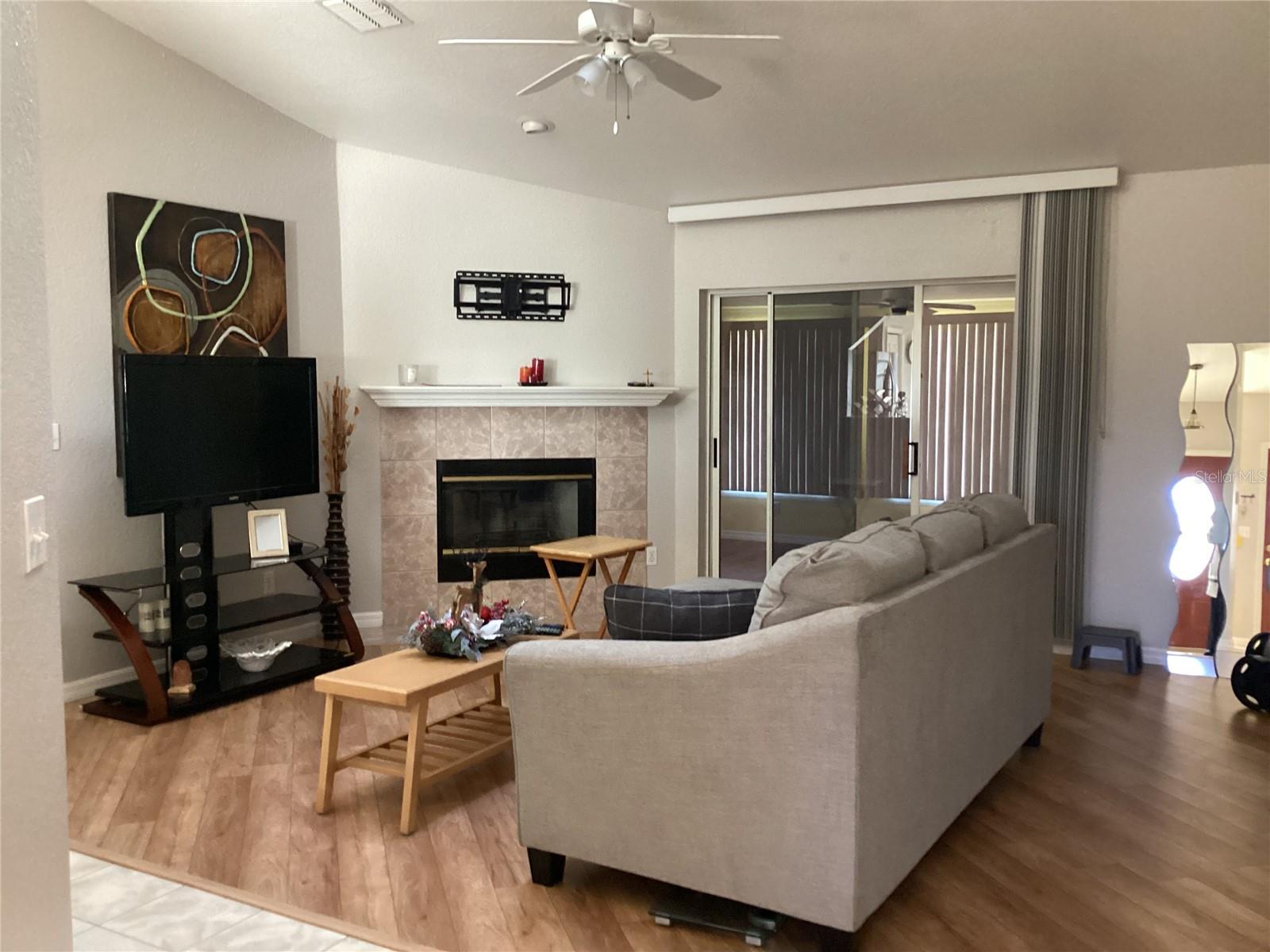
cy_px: 476
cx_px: 635
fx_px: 1137
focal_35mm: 31
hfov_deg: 58.4
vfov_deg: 45.4
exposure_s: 1/40
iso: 400
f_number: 2.4
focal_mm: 3.3
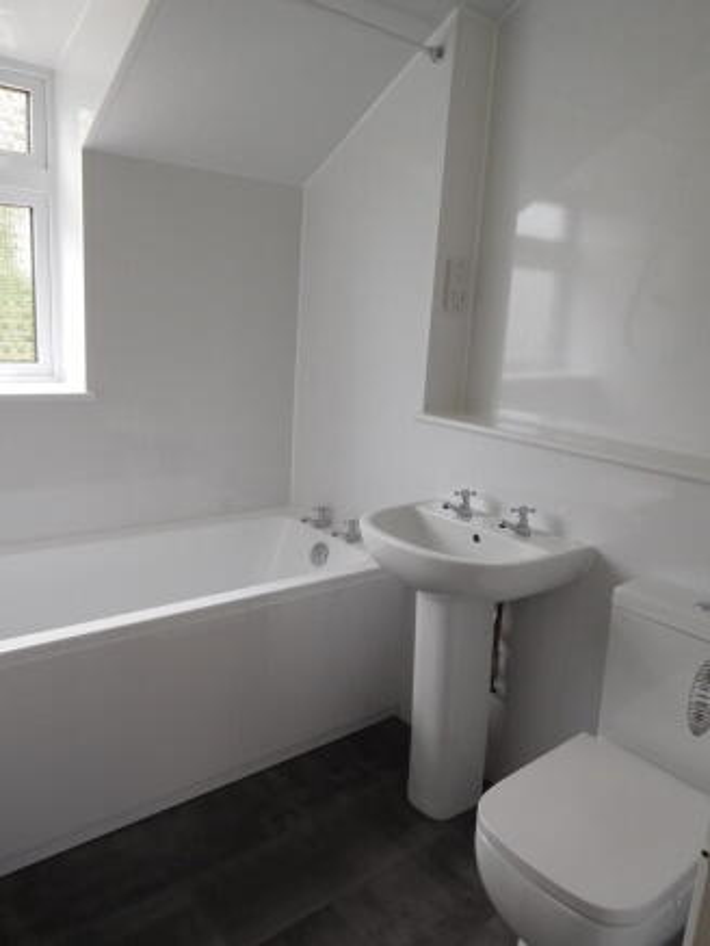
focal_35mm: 25
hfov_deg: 54.9
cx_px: 355
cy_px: 473
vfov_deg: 69.4
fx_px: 683
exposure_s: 1/50
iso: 125
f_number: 3.4
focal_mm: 4.5
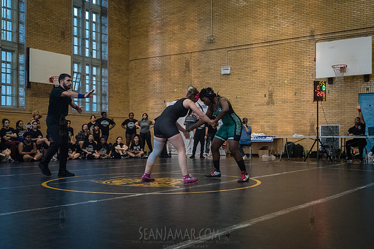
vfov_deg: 31.7
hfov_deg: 46.1
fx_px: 439
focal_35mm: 42
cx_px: 194
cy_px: 136
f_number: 4
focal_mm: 35
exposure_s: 1/400
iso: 5000
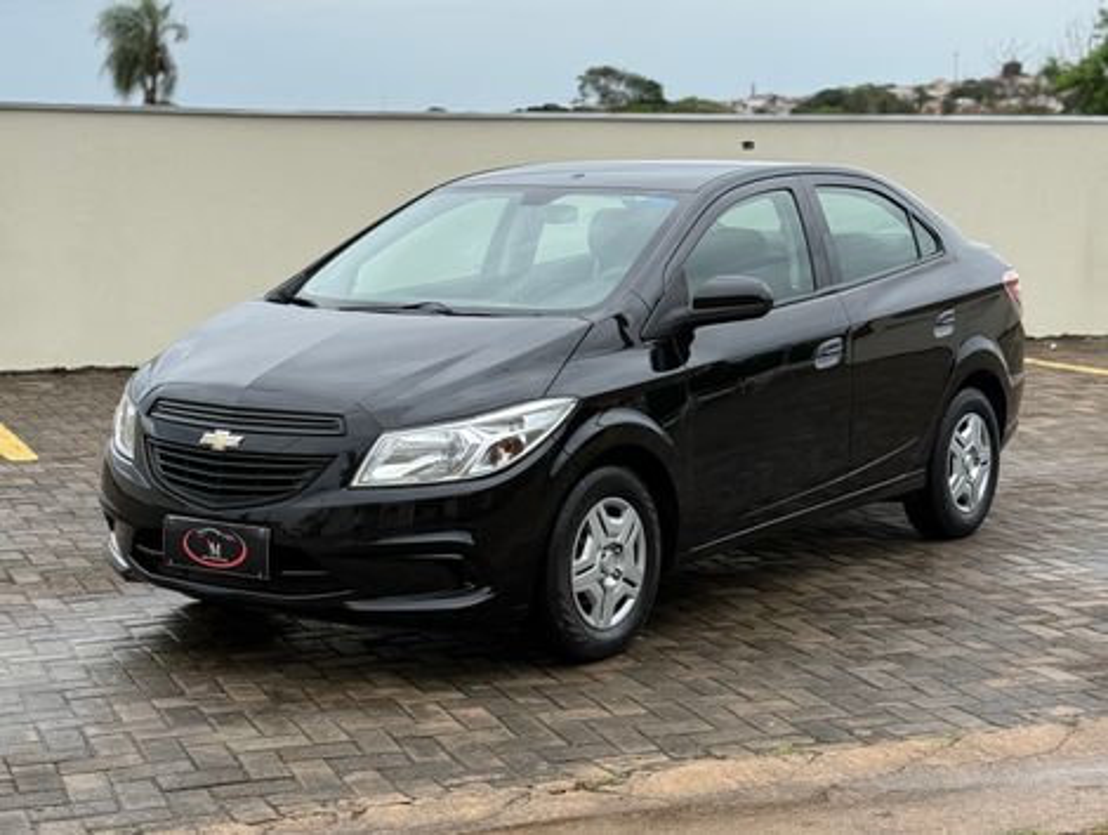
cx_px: 554
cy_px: 418
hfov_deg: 39.6
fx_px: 1539
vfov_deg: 30.3
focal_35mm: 48
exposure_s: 1/2342
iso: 100
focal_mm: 6.76
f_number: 1.78
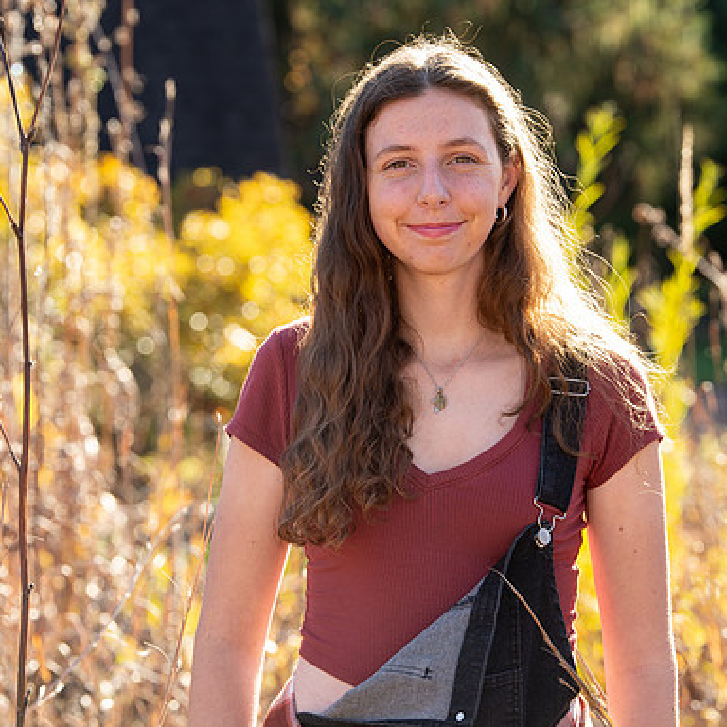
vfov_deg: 10.5
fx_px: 3968
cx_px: 411
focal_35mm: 167
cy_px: 363
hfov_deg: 10.5
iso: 250
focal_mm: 130
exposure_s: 1/200
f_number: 5.6
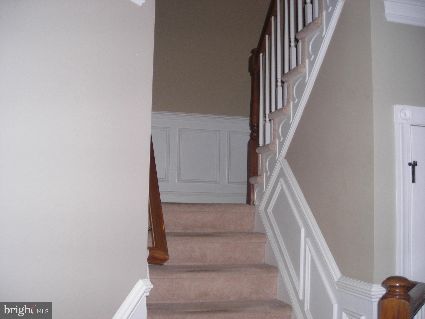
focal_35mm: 38
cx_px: 212
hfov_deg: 49.0
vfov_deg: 37.7
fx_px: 467
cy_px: 160
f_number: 3.2
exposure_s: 1/60
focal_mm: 6.3
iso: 151
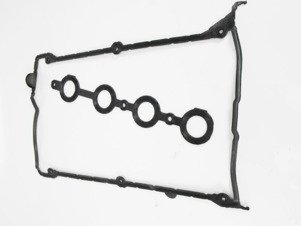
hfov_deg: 60.0
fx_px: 261
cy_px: 113
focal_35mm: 30
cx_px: 150
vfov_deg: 46.8
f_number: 3.6
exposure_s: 1/60
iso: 100
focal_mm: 6.5
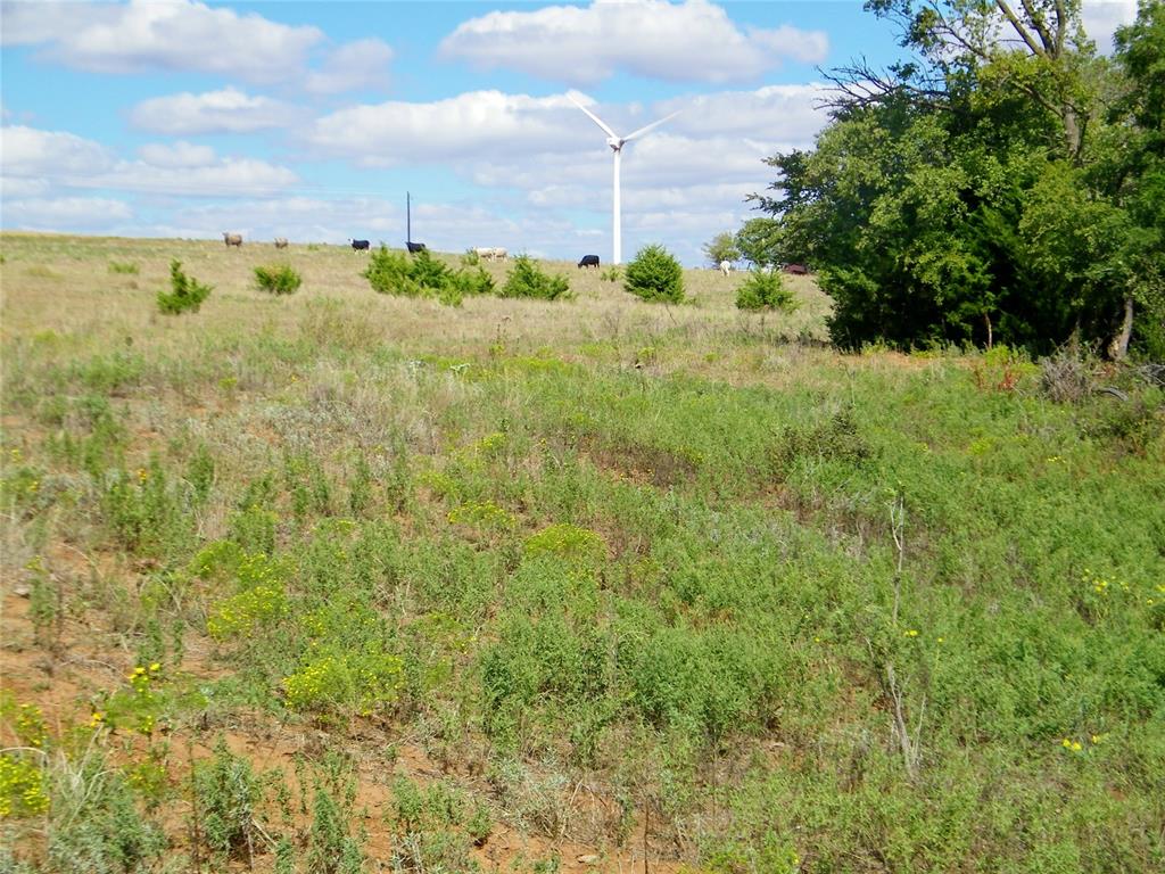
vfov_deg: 22.6
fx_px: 2188
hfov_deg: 29.8
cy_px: 437
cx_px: 582
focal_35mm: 65
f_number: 8.4
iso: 80
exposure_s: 1/200
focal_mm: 11.6
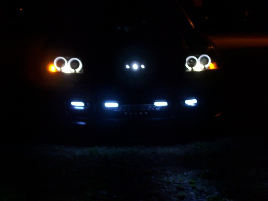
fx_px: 433
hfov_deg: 34.4
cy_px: 100
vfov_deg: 26.1
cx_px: 134
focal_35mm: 56
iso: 200
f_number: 3.4
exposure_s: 1/8
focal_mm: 9.4
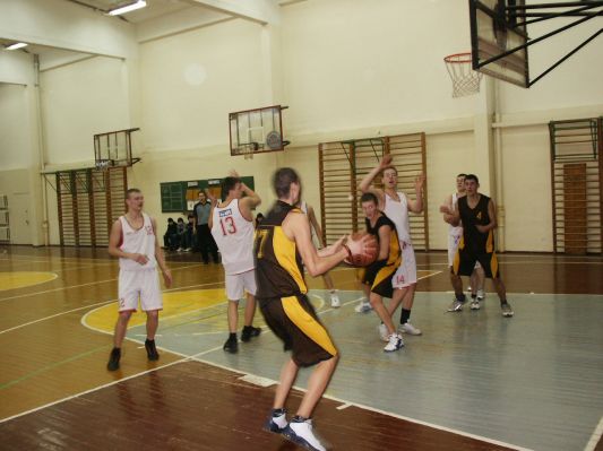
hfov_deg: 52.7
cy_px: 226
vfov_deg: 40.7
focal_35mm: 35
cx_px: 302
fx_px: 609
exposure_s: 1/60
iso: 200
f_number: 3
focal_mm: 7.2
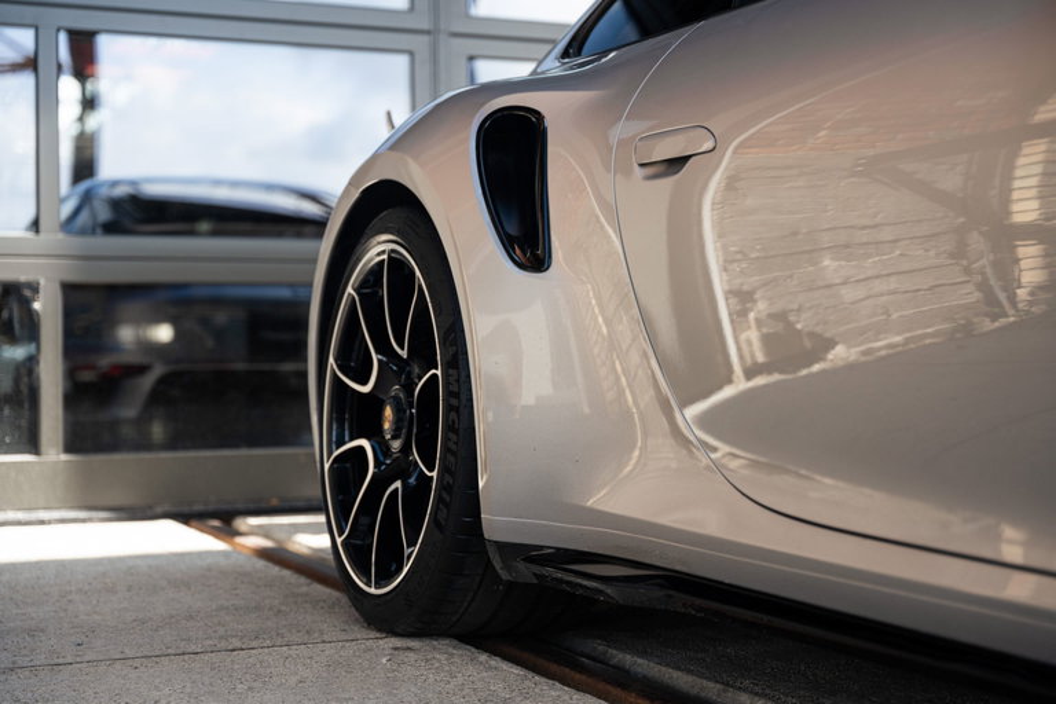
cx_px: 528
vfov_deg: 23.1
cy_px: 352
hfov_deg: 34.0
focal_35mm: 59
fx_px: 1725
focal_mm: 58.8
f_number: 2.8
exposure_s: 1/250
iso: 250
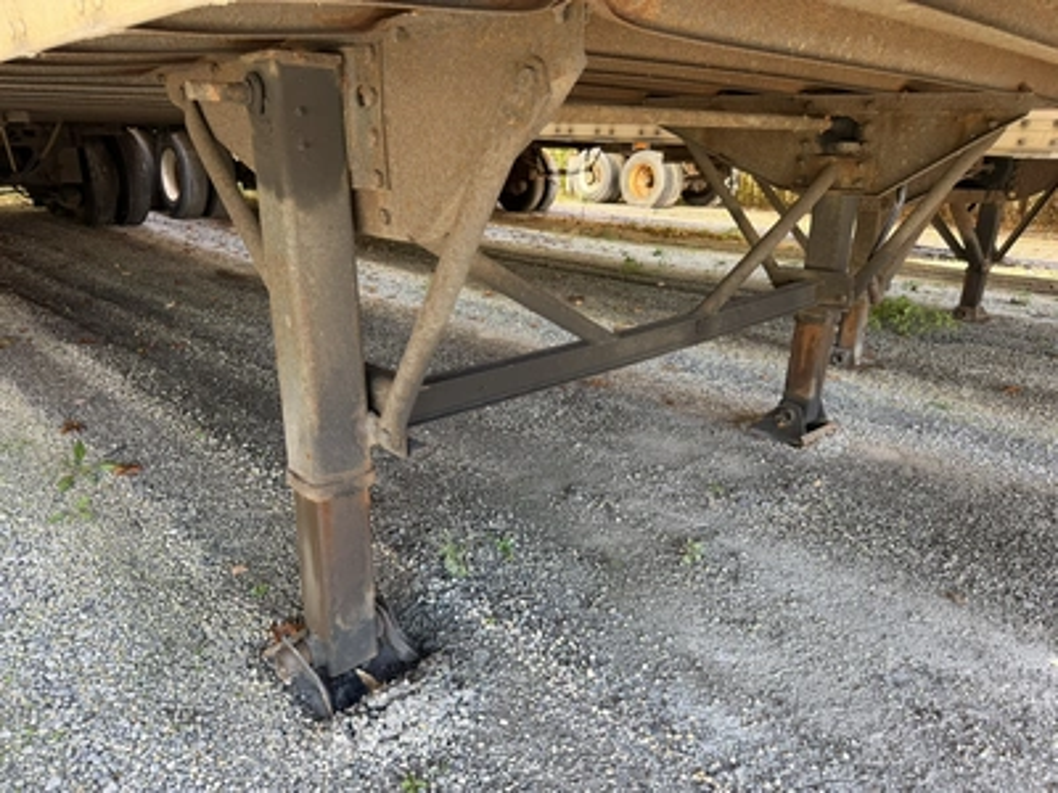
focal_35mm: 24
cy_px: 396
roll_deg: +0.2
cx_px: 529
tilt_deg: -17.7
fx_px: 734
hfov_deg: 71.6
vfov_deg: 56.8
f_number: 1.78
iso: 200
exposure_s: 1/229
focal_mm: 6.76
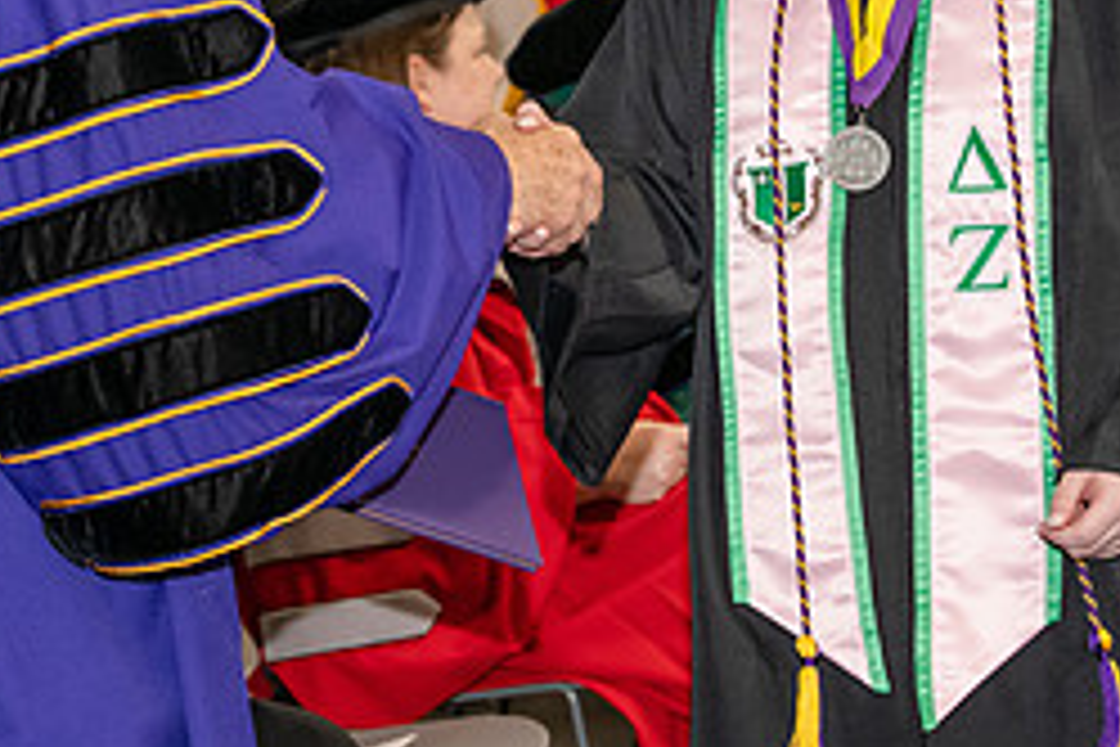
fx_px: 5071
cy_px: -16
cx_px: 409
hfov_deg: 12.6
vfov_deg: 8.4
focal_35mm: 163
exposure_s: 1/200
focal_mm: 70
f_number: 5
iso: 2500
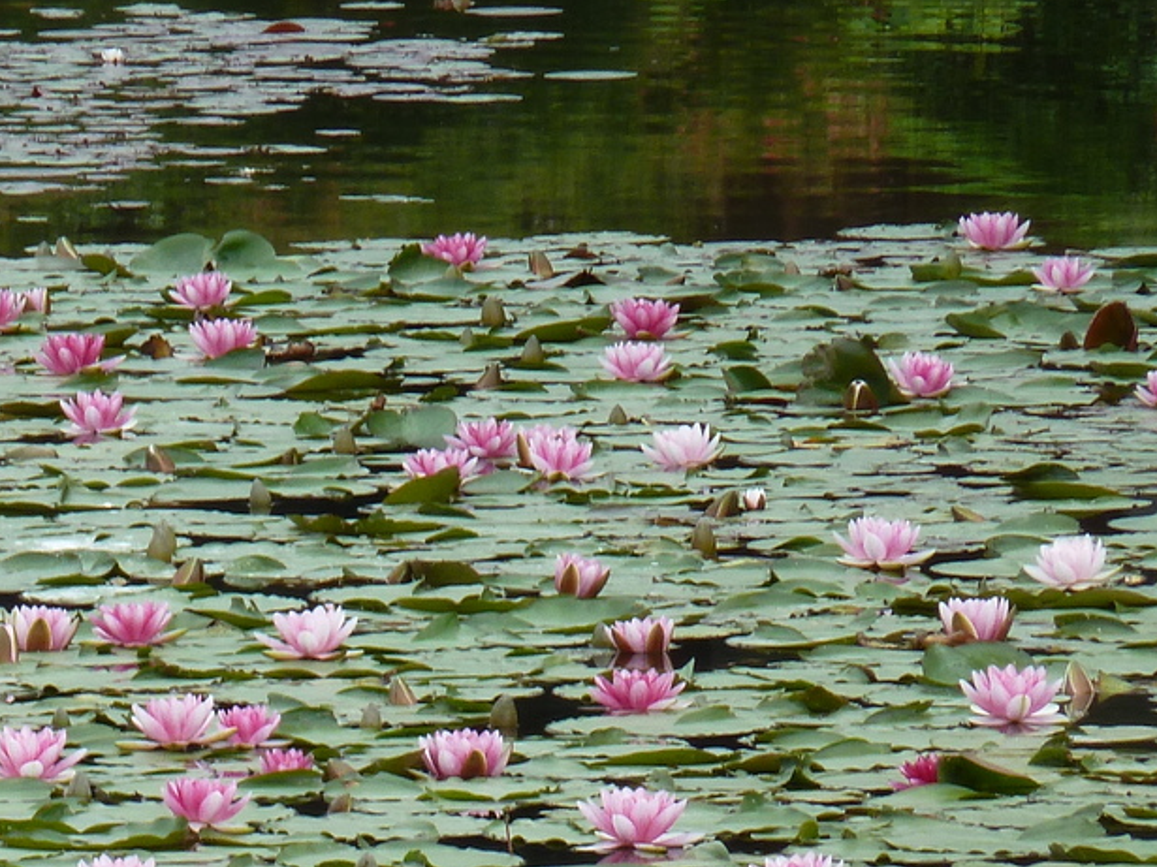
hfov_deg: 2.5
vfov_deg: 1.9
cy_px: 762
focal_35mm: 779
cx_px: 337
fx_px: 26032
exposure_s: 1/125
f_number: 4.9
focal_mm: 49.2
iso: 100
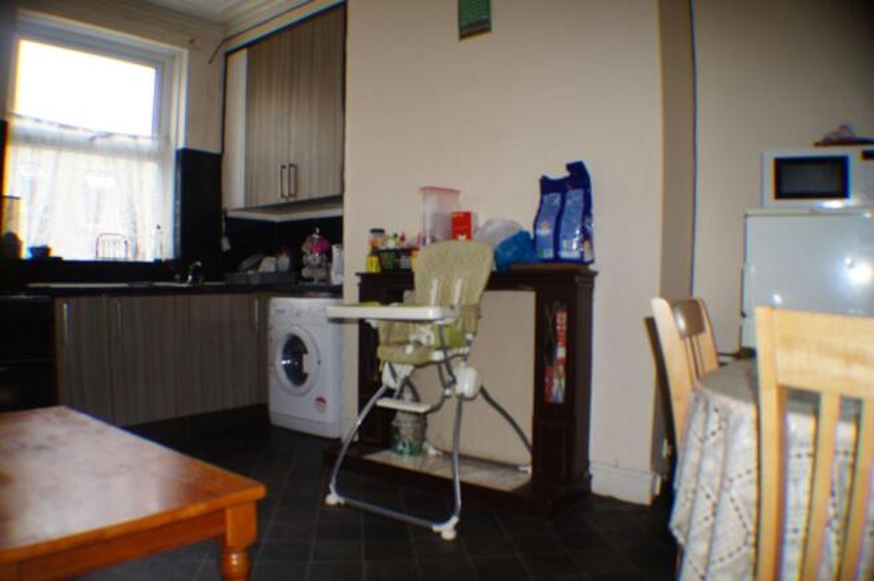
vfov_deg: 43.5
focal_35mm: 30
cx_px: 437
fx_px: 728
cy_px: 290
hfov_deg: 62.0
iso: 100
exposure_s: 1/60
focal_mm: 20
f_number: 3.5
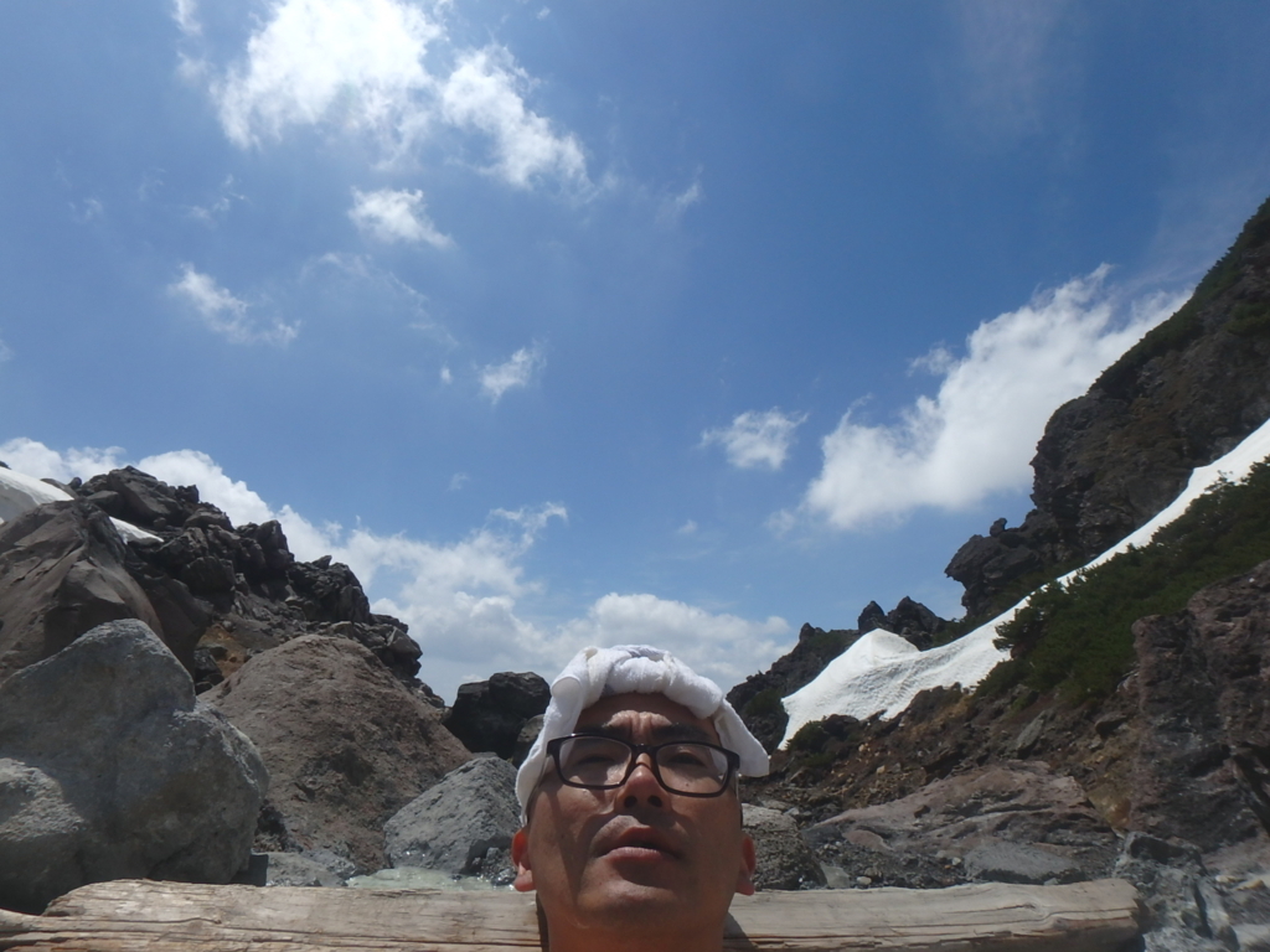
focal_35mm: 21
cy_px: 476
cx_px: 635
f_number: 6
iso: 125
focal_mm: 3.7
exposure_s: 1/1250
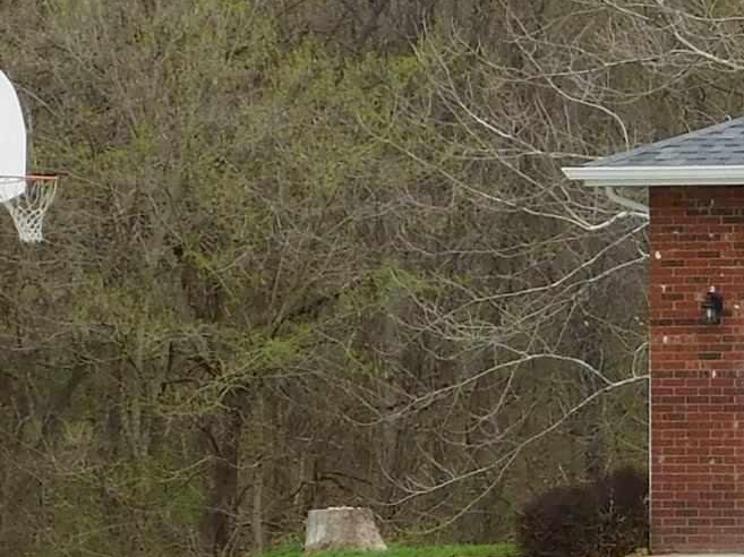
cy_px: 215
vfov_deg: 5.4
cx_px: 1540
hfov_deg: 6.9
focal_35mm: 276
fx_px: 5929
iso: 125
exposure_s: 1/250
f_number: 4
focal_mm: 10.4
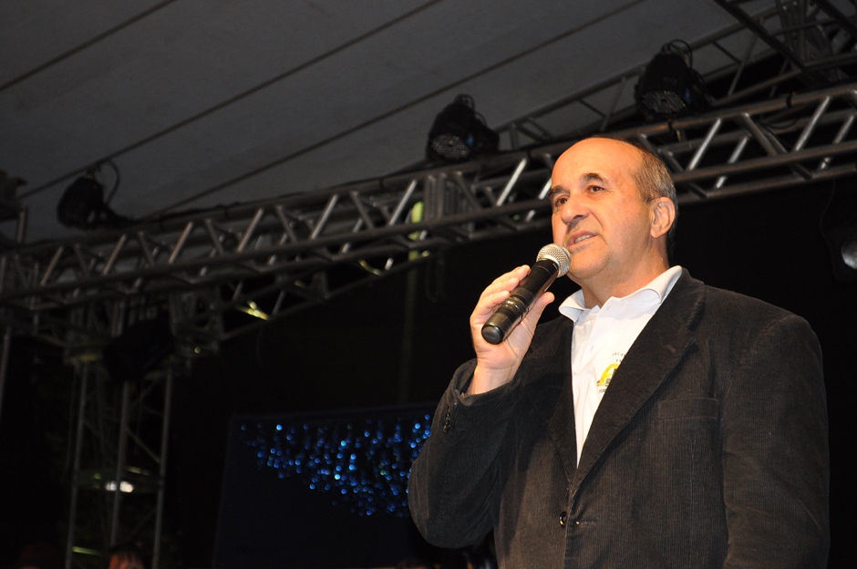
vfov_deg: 18.9
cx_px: 428
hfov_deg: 28.1
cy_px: 284
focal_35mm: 72
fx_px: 1712
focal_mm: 48
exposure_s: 1/60
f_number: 5.6
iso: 640
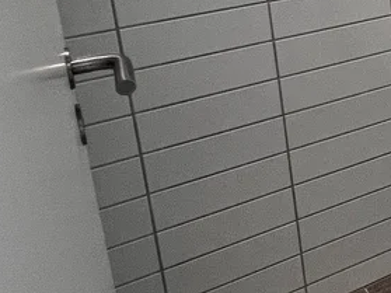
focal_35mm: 56
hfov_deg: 23.8
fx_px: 632
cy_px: -57
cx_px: 642
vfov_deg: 23.8
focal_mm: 1.57
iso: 125
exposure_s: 1/99
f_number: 1.8
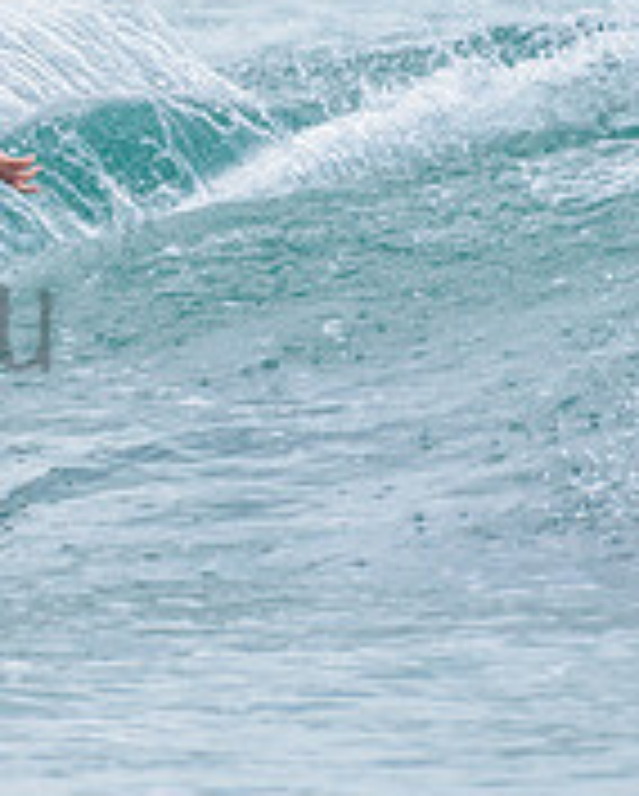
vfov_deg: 1.0
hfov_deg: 0.8
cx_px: -128
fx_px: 44461
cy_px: 155
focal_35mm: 1884
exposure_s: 1/2000
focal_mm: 500
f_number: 5.6
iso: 280
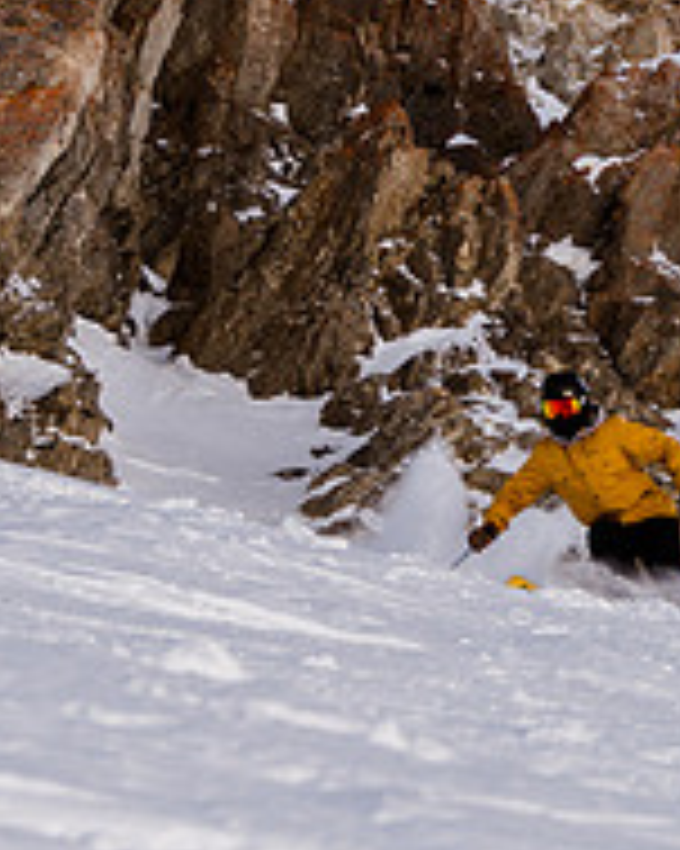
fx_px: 5992
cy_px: 587
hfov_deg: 6.4
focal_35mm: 238
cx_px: 968
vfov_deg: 8.1
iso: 160
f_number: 8
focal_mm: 55
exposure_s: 1/640
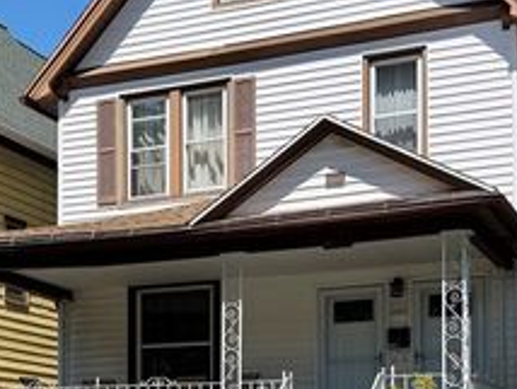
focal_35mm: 56
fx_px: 837
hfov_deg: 34.2
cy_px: 211
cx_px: 205
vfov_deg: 26.1
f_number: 1.78
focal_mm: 6.76
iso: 80
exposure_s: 1/5319
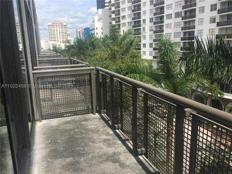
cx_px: 116
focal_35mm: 29
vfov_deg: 48.2
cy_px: 87
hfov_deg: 61.7
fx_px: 194
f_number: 2.2
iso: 25
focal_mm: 4.15
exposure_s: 1/1479
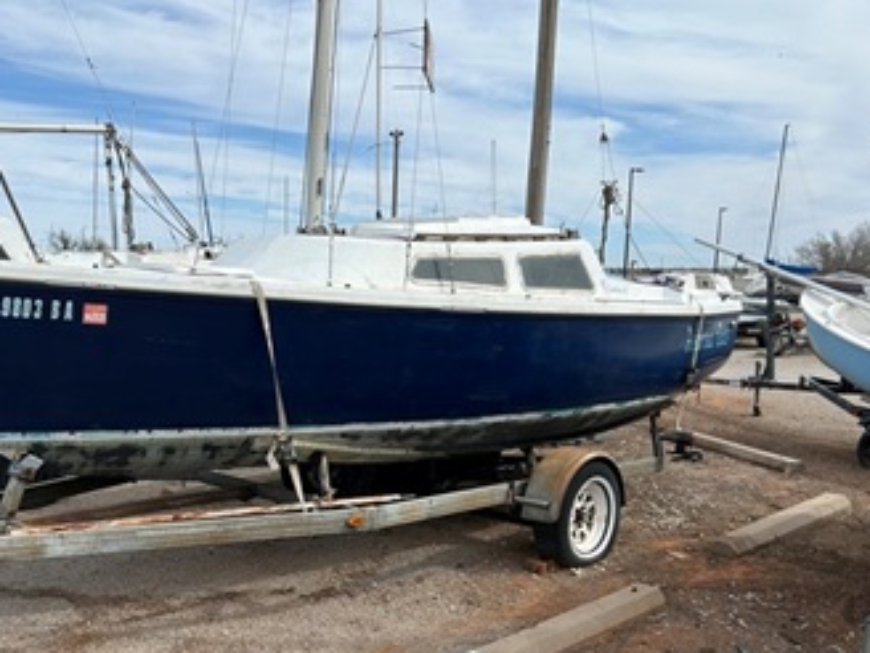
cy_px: 409
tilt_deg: -8.5
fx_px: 955
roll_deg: +0.2
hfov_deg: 48.2
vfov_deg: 37.5
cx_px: 292
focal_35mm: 38
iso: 50
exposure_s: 1/4630
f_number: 1.5
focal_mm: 5.7
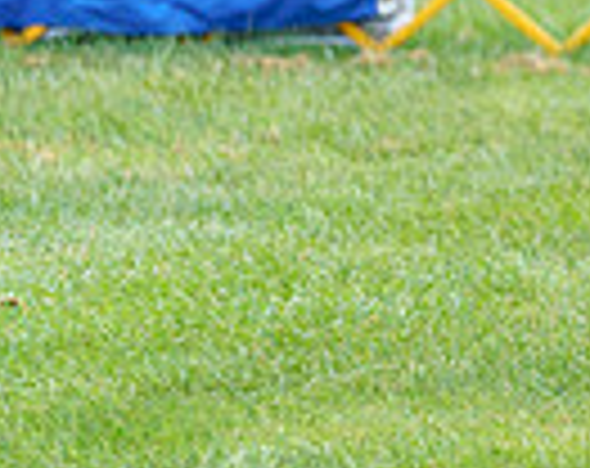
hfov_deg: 2.7
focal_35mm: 709
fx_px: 12344
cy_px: -310
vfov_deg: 2.2
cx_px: 1263
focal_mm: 146
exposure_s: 1/640
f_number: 2.8
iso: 640
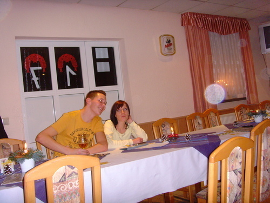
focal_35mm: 39
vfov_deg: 36.8
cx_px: 135
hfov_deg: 47.9
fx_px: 304
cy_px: 102
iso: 240
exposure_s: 1/45
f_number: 3.5
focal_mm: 6.6
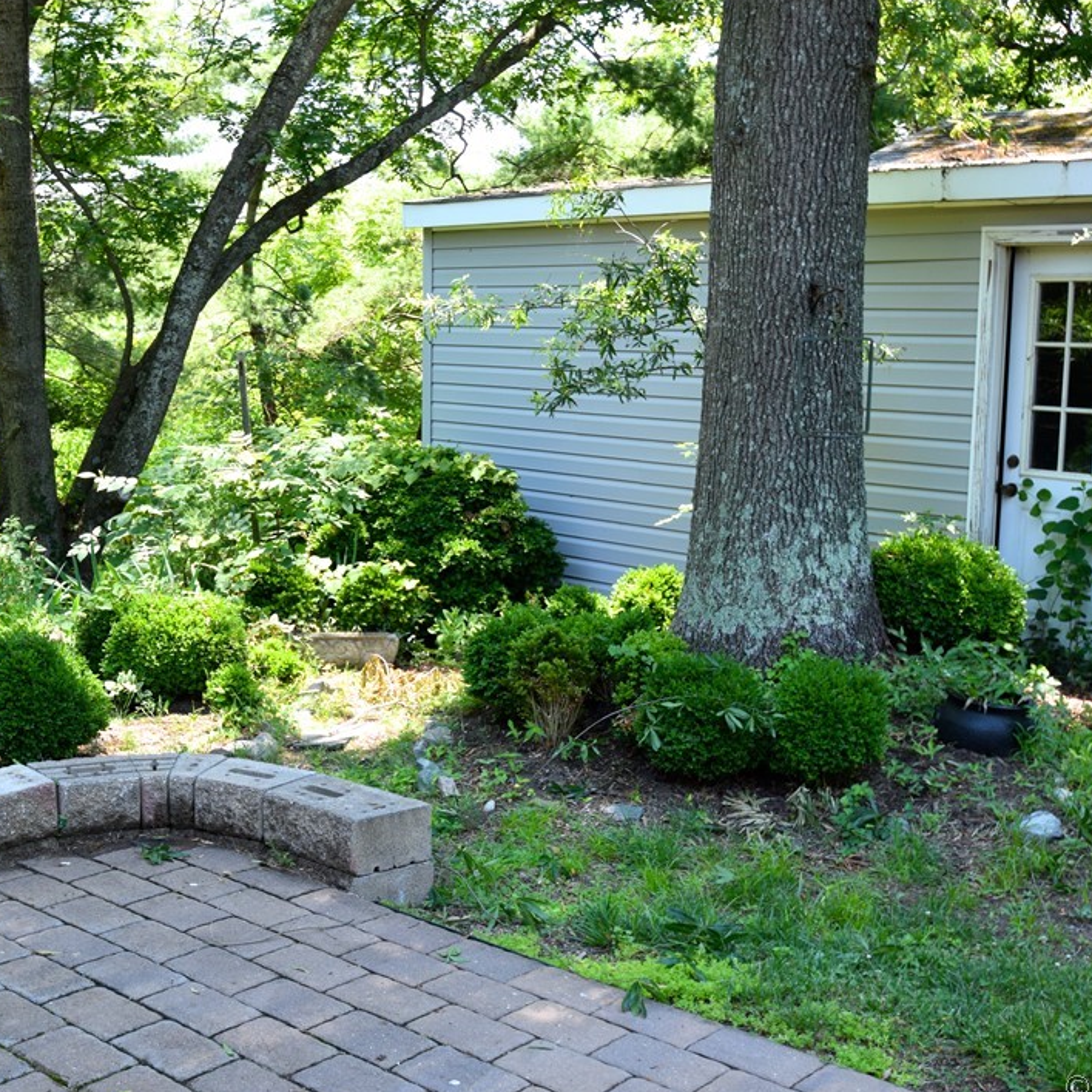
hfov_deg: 38.9
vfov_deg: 39.2
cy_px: 554
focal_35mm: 43
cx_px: 398
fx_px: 1535
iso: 400
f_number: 6.3
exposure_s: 1/160
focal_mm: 22
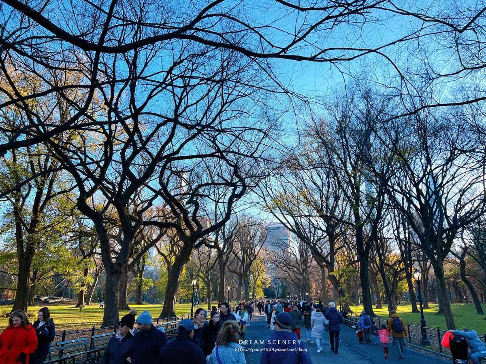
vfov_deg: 53.1
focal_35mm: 26
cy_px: 182
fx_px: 365
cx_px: 243
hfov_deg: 67.3
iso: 50
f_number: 1.5
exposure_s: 1/909
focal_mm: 5.7
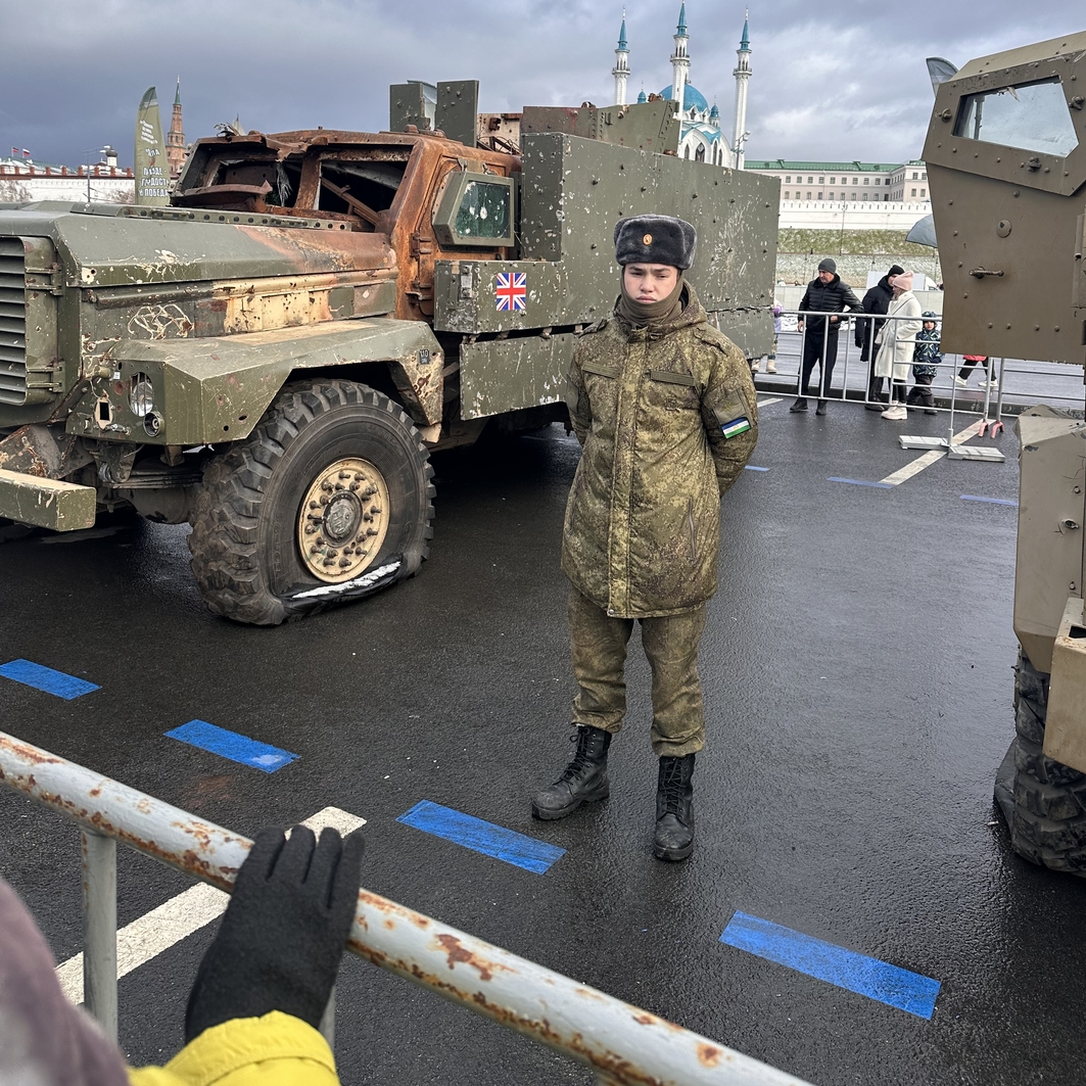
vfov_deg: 54.9
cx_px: 554
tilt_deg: -6.2
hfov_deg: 55.6
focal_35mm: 29
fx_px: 1029
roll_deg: -1.8
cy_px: 402
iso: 80
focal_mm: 6.86
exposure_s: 1/1083
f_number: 1.78
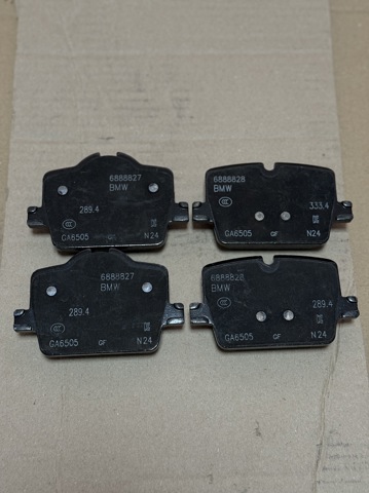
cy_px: 246
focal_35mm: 48
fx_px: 683
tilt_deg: -70.0
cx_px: 184
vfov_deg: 39.7
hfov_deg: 30.2
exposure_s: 1/50
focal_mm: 6.76
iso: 160
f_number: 1.78
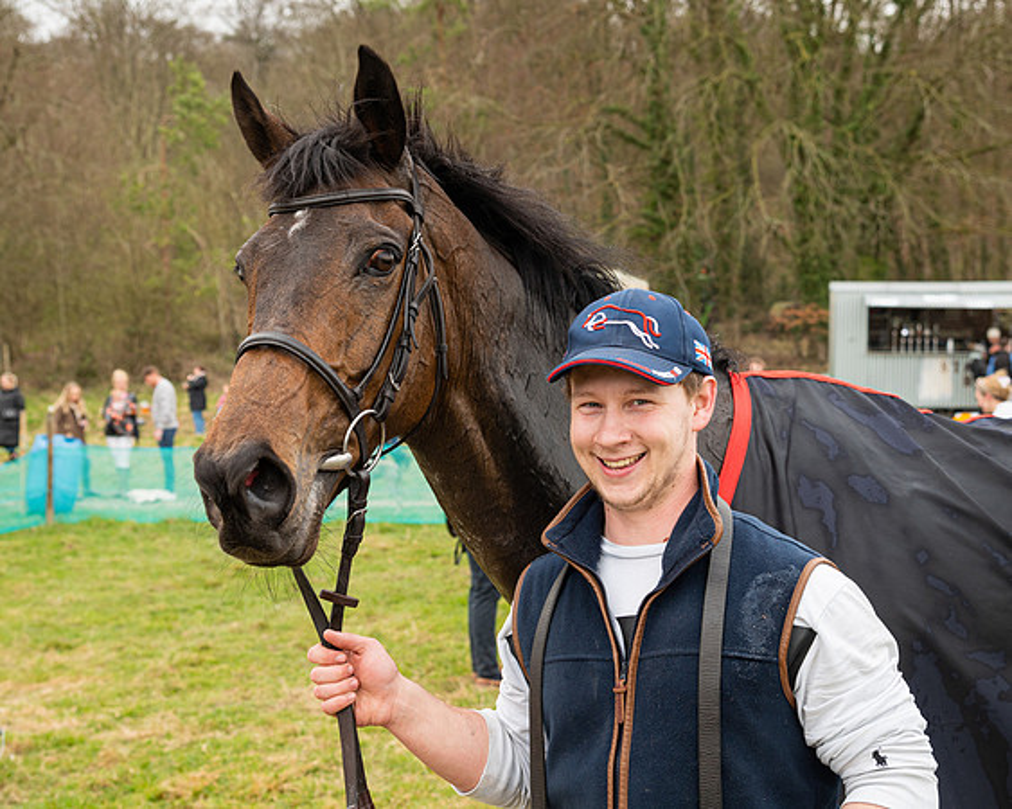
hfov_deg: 31.8
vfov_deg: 25.7
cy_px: 405
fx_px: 1774
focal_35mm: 59
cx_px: 485
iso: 400
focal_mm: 50
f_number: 5
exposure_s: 1/250
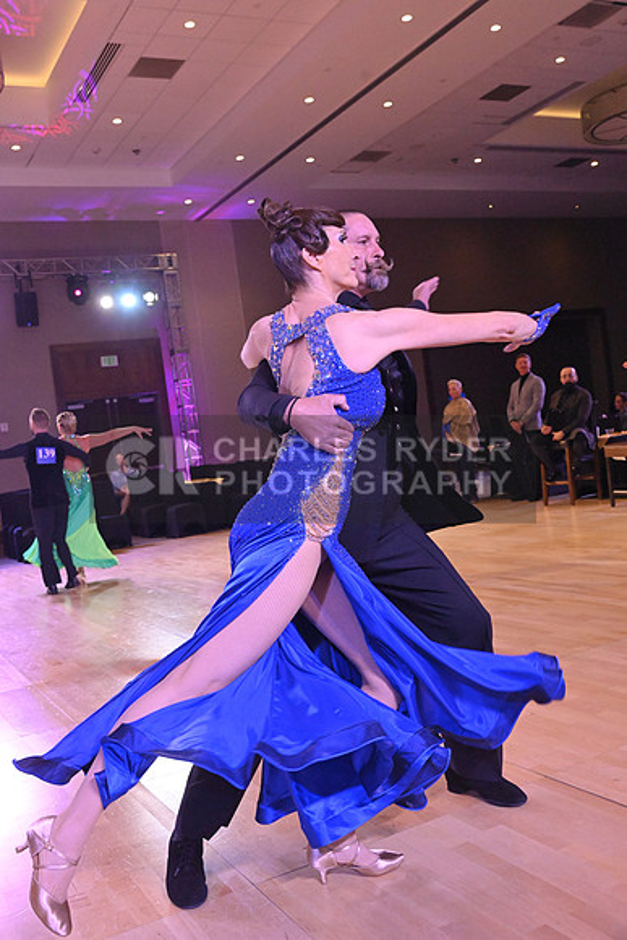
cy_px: 470
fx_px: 914
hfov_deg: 37.9
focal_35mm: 35
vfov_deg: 54.4
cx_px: 314
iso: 6400
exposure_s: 1/320
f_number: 7.1
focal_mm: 35
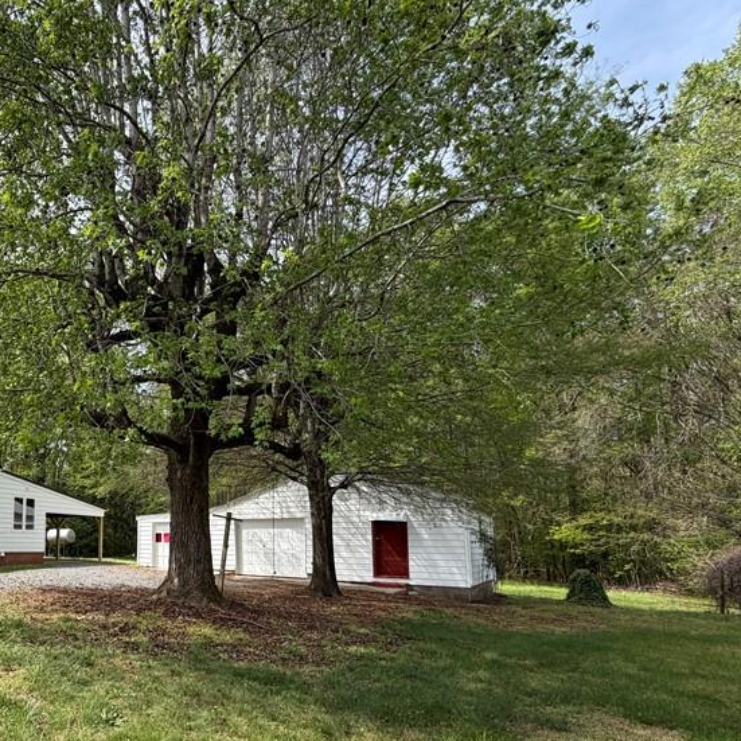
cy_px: 488
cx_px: 118
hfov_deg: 60.2
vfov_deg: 65.6
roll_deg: -0.3
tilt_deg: +4.9
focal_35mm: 23
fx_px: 557
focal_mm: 2.22
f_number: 2.2
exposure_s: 1/679
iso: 40
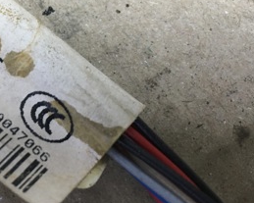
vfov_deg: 21.8
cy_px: 81
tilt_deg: -71.0
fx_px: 526
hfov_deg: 25.6
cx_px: -8
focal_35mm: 70
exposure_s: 1/30
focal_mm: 4.15
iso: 80
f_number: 2.2
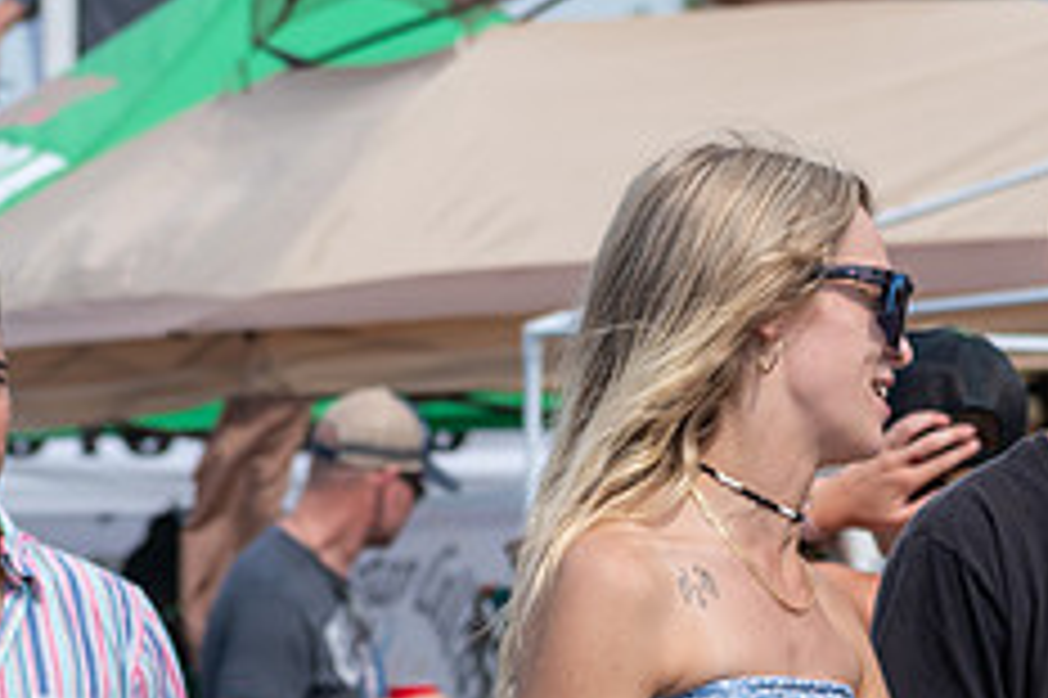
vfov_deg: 3.6
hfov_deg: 5.4
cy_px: 822
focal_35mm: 381
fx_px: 11083
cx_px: 1147
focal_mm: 102
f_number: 6.3
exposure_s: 1/640
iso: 200
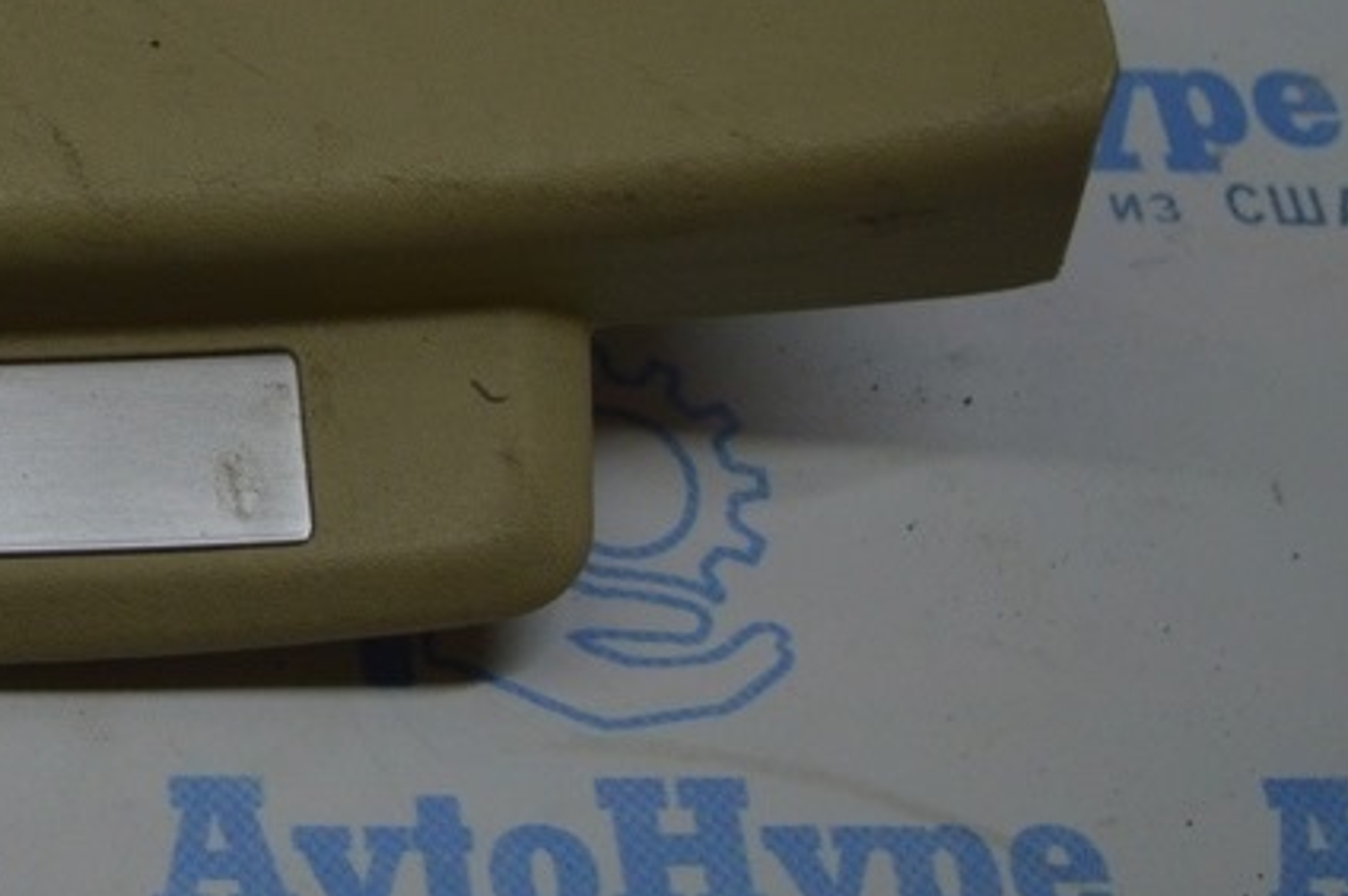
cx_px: -270
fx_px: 3255
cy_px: 176
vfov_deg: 15.6
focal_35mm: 87
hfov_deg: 21.7
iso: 400
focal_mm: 24
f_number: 4
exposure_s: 1/400
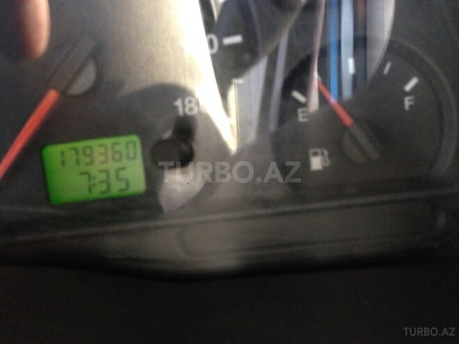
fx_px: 438
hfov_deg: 55.4
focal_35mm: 33
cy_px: 172
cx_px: 230
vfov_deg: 42.9
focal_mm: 4.12
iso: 400
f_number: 2.4
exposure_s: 1/20
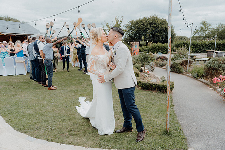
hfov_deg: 65.5
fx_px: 175
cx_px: 112
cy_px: 75
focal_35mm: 28
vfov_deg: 46.4
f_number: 3.5
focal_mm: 28
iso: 125
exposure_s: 1/640
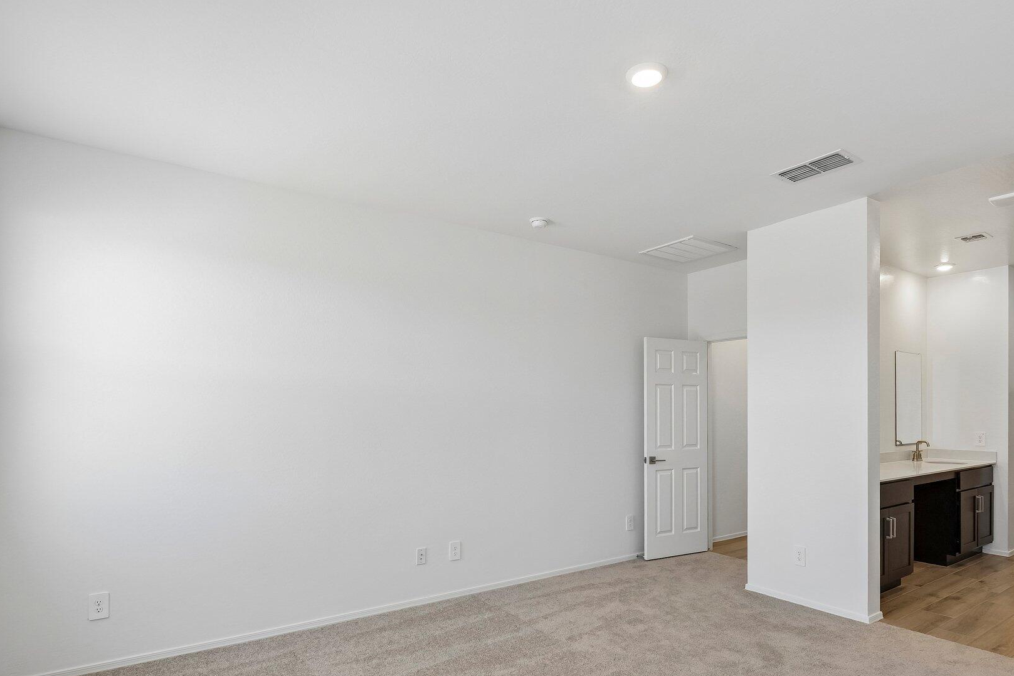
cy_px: 419
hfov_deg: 86.9
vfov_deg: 63.7
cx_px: 529
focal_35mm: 19
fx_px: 535
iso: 400
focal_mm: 10
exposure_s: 1/30
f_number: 8
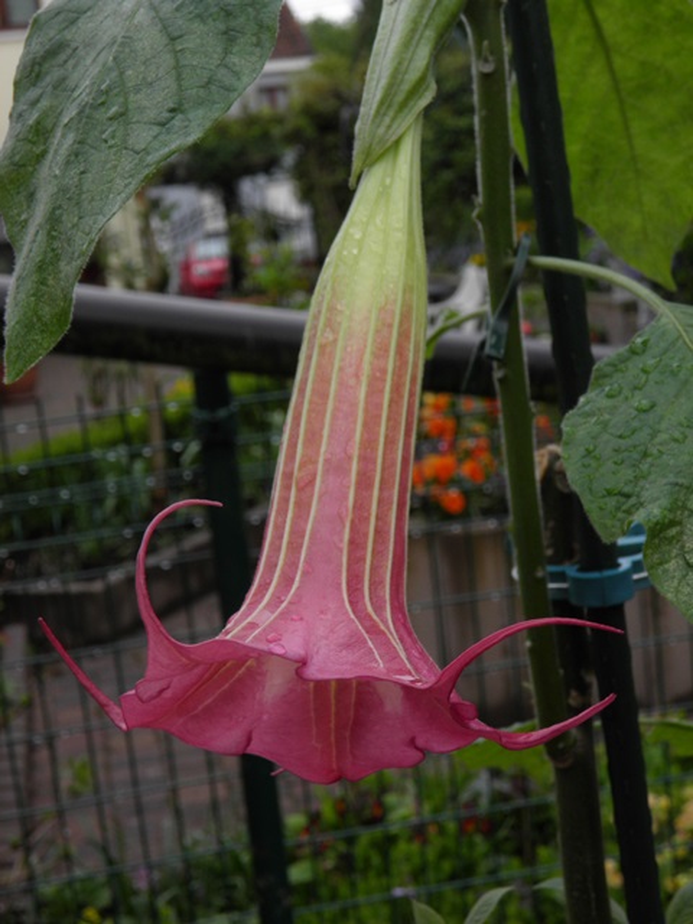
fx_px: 1655
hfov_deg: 23.7
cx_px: 346
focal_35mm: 62
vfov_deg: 31.2
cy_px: 462
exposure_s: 1/100
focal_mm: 11.2
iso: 100
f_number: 6
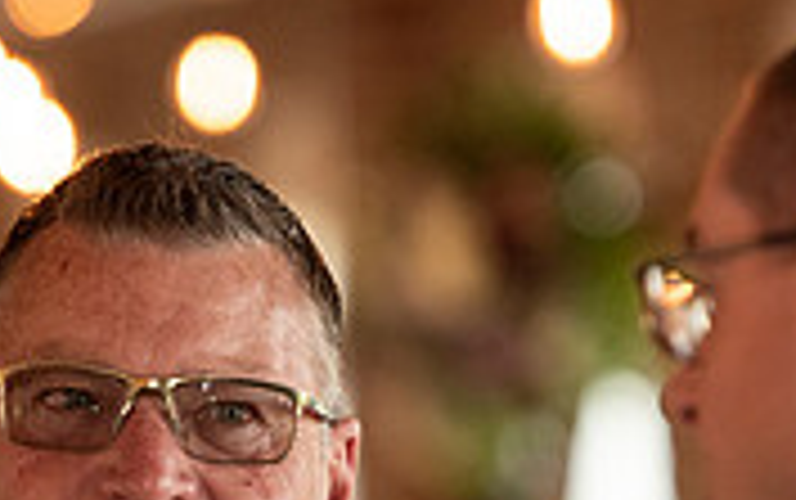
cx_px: 261
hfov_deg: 3.1
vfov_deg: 2.0
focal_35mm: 667
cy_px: 718
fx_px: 14483
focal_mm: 200
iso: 800
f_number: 3.5
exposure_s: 1/250
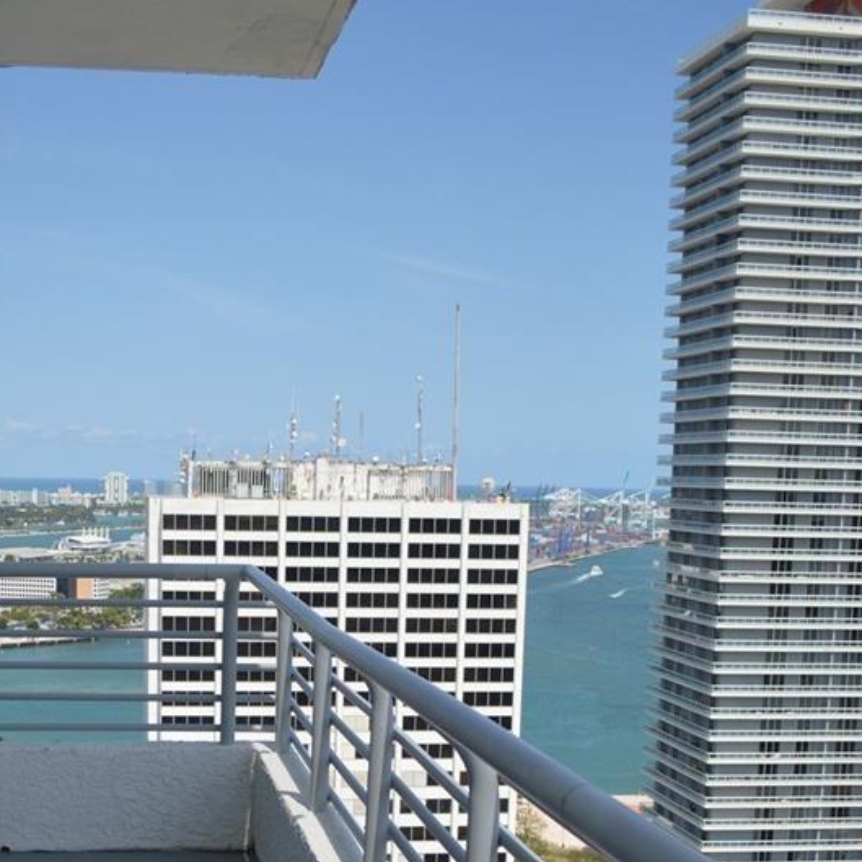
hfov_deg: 32.5
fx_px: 1465
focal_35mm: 52
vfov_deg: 31.6
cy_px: 735
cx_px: 275
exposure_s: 1/1250
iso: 100
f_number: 3.5
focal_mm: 18
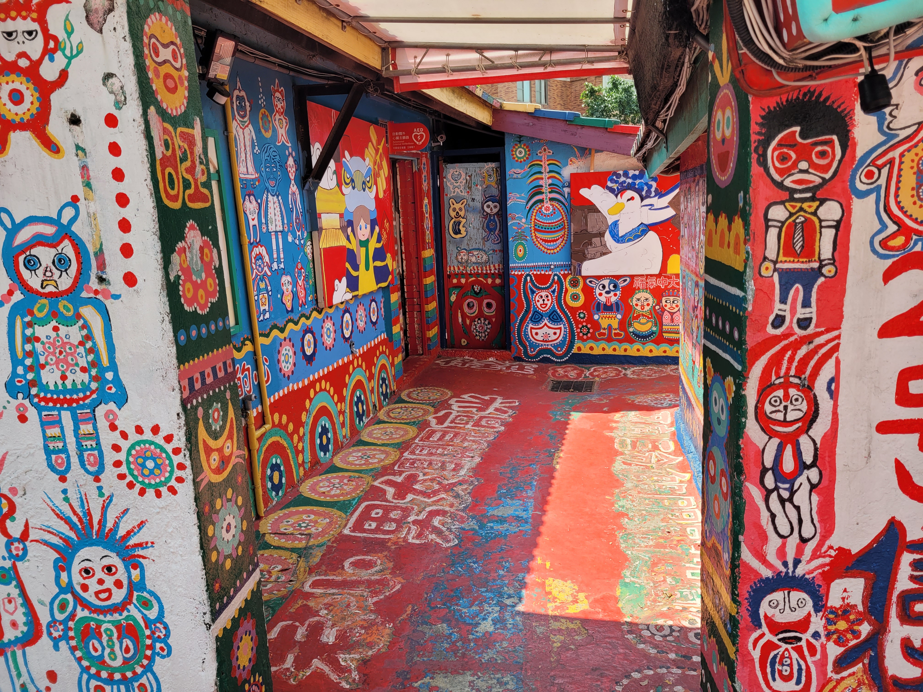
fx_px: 693
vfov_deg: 53.1
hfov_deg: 67.3
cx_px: 462
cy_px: 346
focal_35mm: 26
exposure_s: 1/666
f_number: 1.8
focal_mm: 5.4
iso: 40
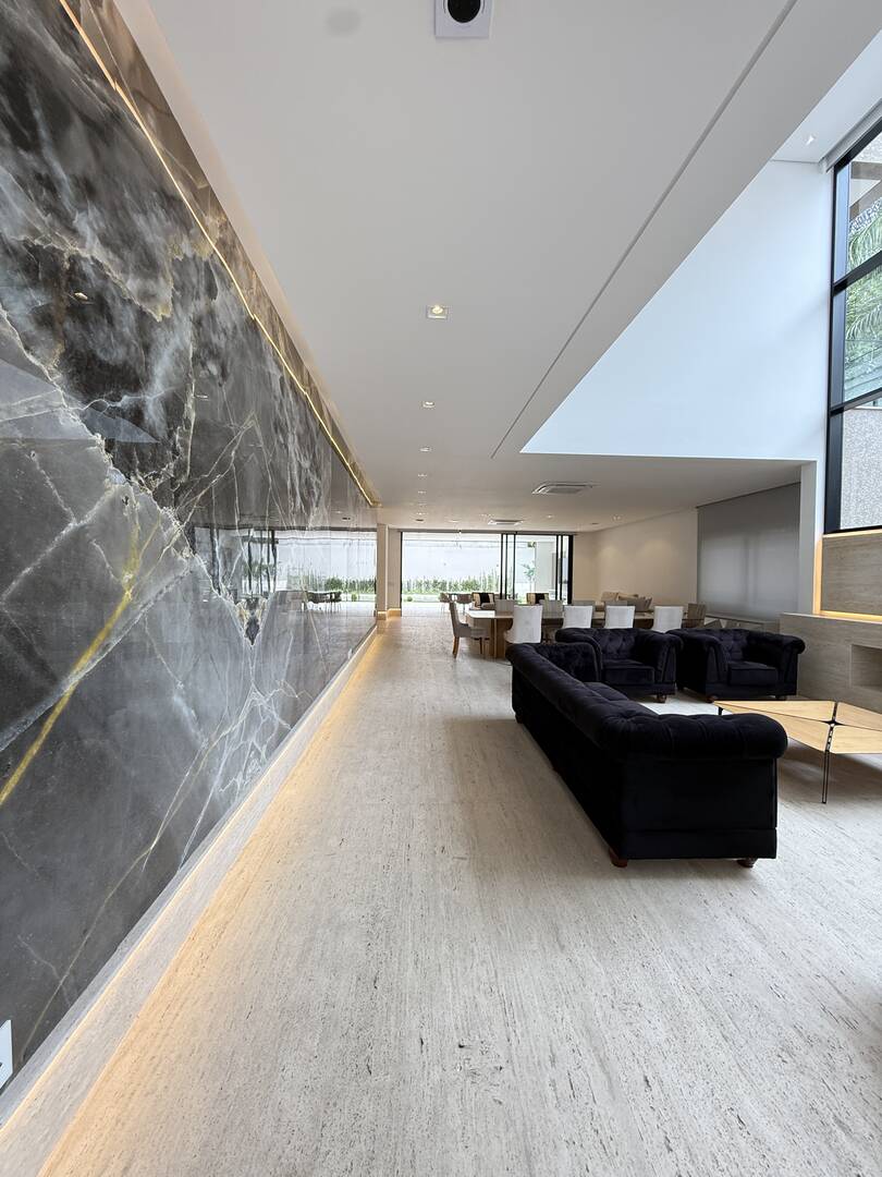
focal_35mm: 14
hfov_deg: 85.7
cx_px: 441
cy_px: 588
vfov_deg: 102.1
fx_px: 476
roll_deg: -1.3
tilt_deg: -1.9
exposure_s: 1/120
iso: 100
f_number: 2.2
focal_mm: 2.22
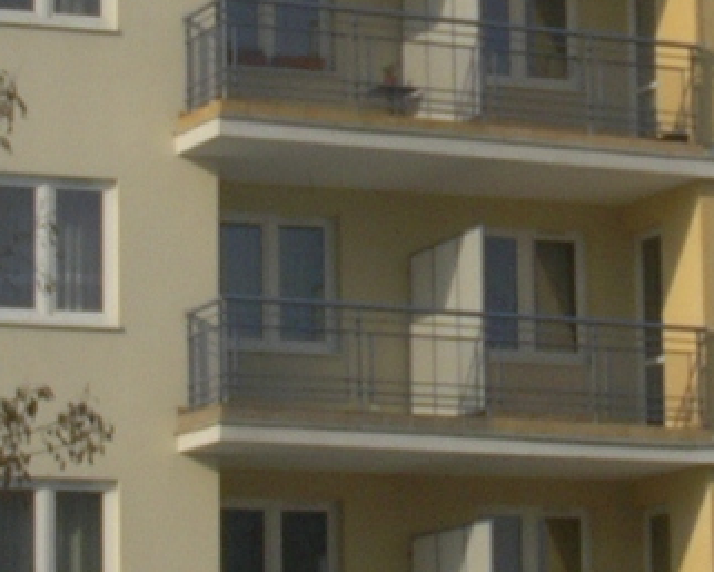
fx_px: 3911
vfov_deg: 8.4
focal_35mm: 185
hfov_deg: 10.4
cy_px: 180
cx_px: 371
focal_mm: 5.8
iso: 50
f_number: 4.1
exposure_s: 1/800
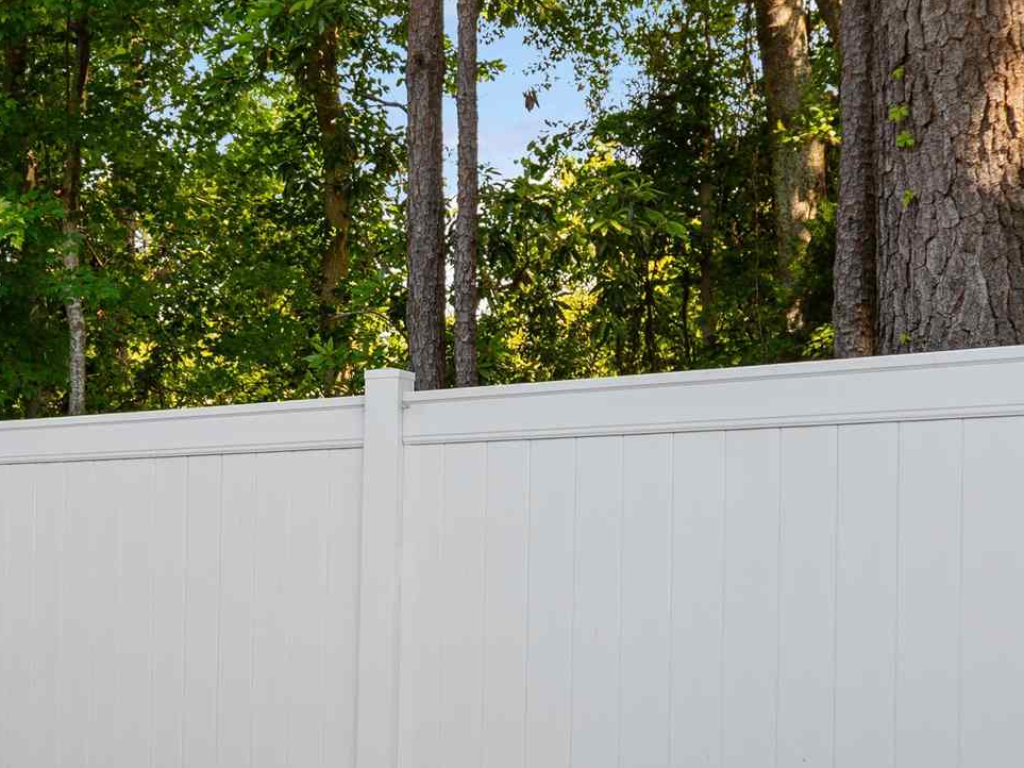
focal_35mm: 46
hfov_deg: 38.6
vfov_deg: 31.3
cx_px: 114
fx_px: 1361
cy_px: 508
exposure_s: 1/100
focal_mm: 10
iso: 100
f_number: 5
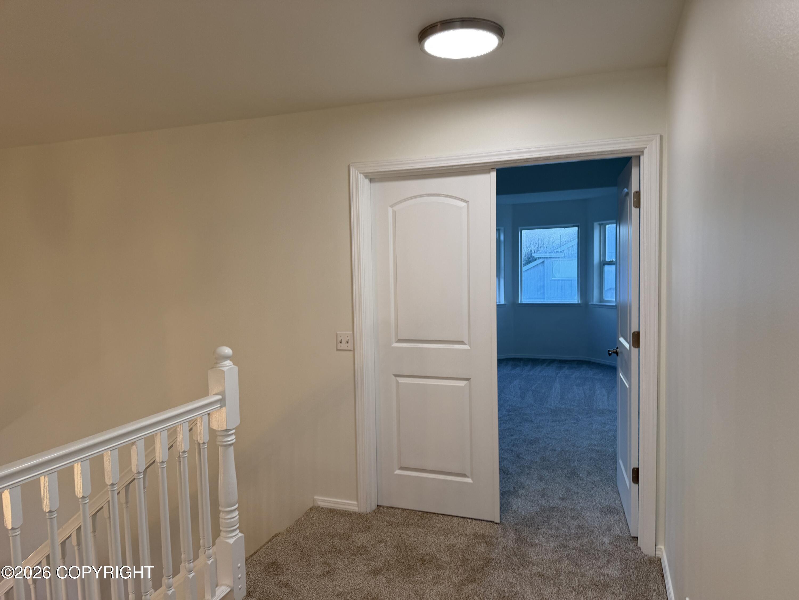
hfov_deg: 71.6
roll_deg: +2.1
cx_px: 400
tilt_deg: -5.5
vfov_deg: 56.8
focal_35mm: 24
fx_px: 554
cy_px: 300
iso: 100
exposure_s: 1/120
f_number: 1.78
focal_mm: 6.76
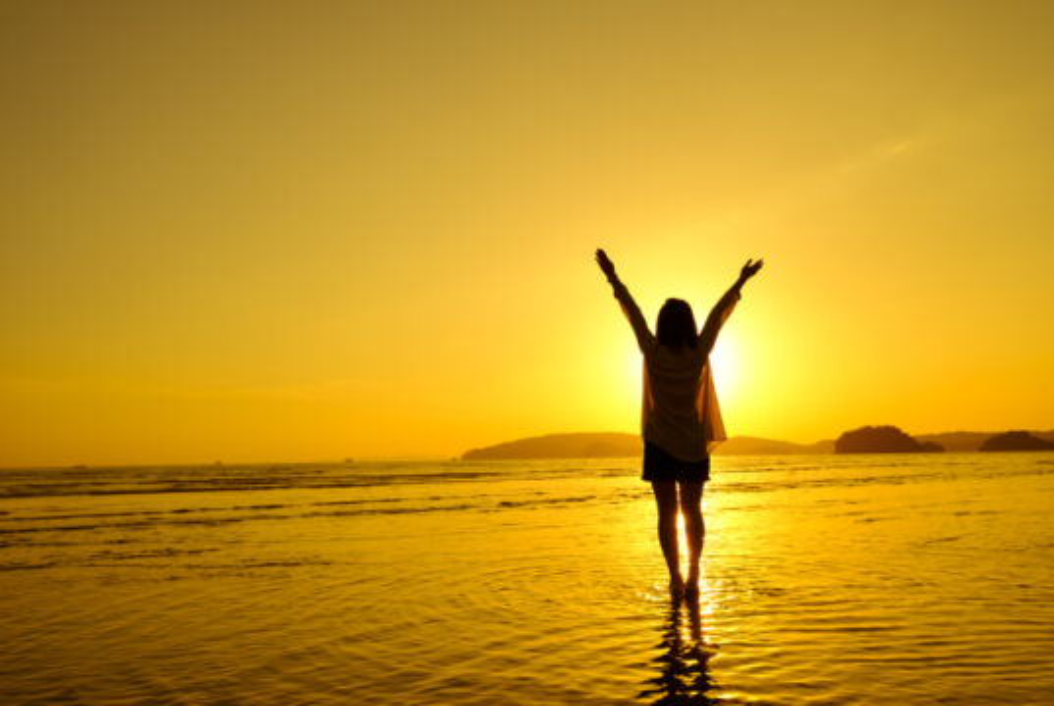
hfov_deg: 63.6
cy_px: 353
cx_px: 527
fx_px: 850
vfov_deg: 45.1
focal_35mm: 29
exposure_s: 1/2000
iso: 200
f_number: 5
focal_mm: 19.1
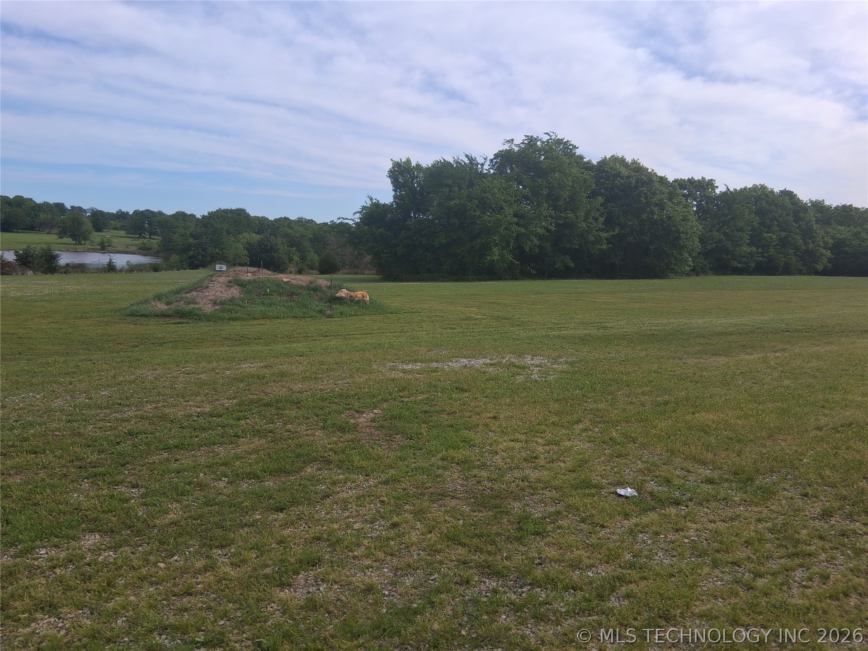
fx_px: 652
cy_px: 326
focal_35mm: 26
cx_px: 434
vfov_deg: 53.1
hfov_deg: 67.3
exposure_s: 1/602
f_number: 1.8
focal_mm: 3.98
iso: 25
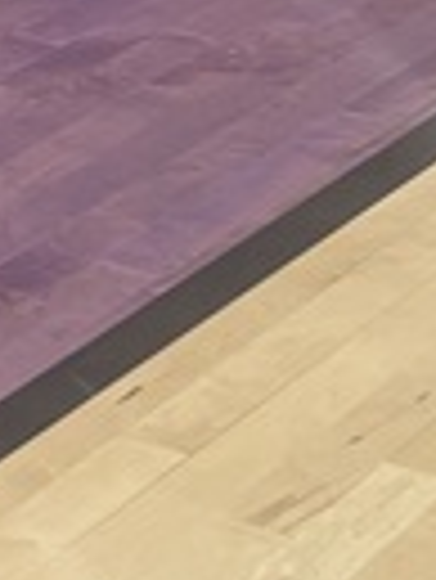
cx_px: -957
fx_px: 3454
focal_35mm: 206
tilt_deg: +5.2
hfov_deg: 6.5
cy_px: -1443
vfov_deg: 7.7
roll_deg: +0.3
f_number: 1.6
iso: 80
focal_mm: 5.96
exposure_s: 1/60
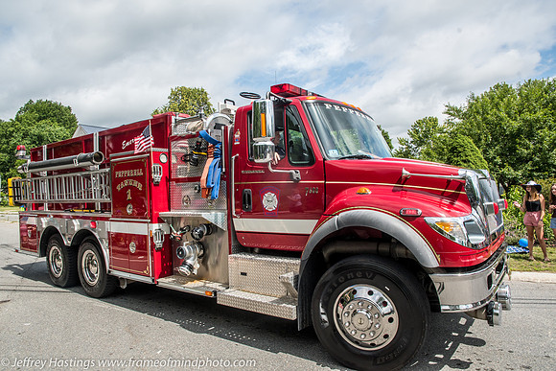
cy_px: 186
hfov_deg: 73.7
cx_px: 278
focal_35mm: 24
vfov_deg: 53.2
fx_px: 371
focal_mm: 16
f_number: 13
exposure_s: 1/400
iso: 200
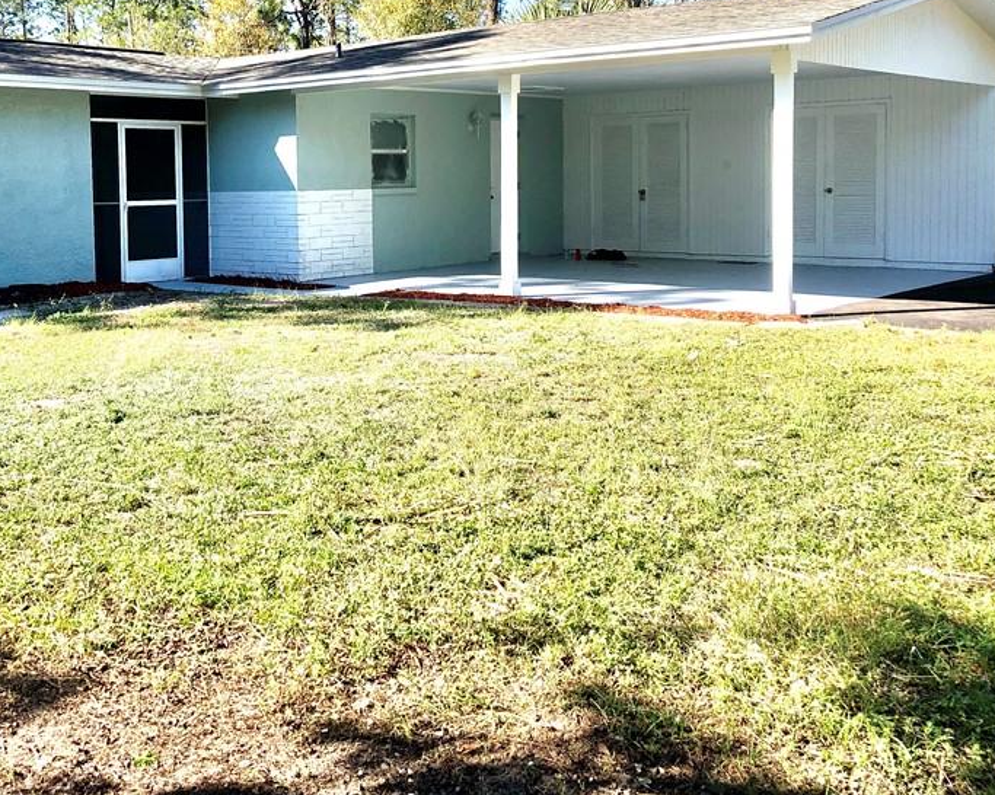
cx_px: 288
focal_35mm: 41
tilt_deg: -3.6
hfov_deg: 43.8
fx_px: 1207
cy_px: 261
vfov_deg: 36.1
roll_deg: +1.2
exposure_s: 1/952
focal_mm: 4
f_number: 1.8
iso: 20
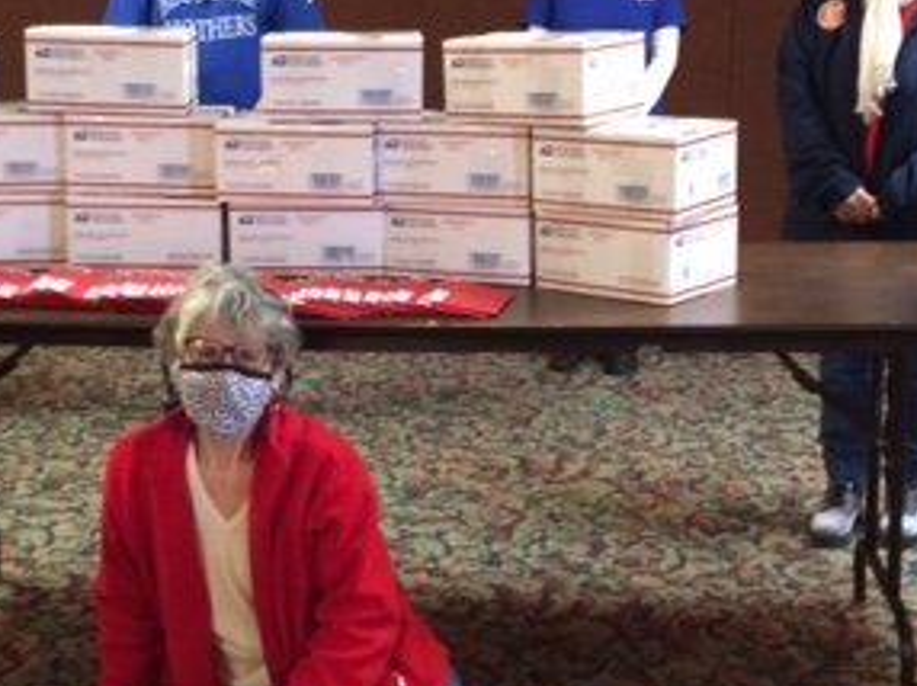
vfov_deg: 22.5
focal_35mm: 65
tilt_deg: -13.9
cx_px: 439
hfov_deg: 29.8
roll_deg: +0.9
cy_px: 372
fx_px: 1720
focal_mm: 4.15
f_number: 2.2
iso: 320
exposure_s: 1/15
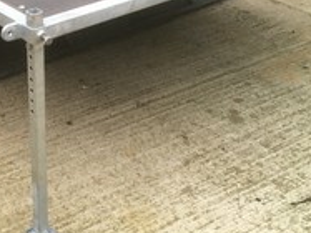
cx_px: 22
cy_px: 52
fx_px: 557
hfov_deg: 29.7
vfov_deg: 23.3
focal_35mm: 62
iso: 50
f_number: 2.2
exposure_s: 1/33
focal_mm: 4.15
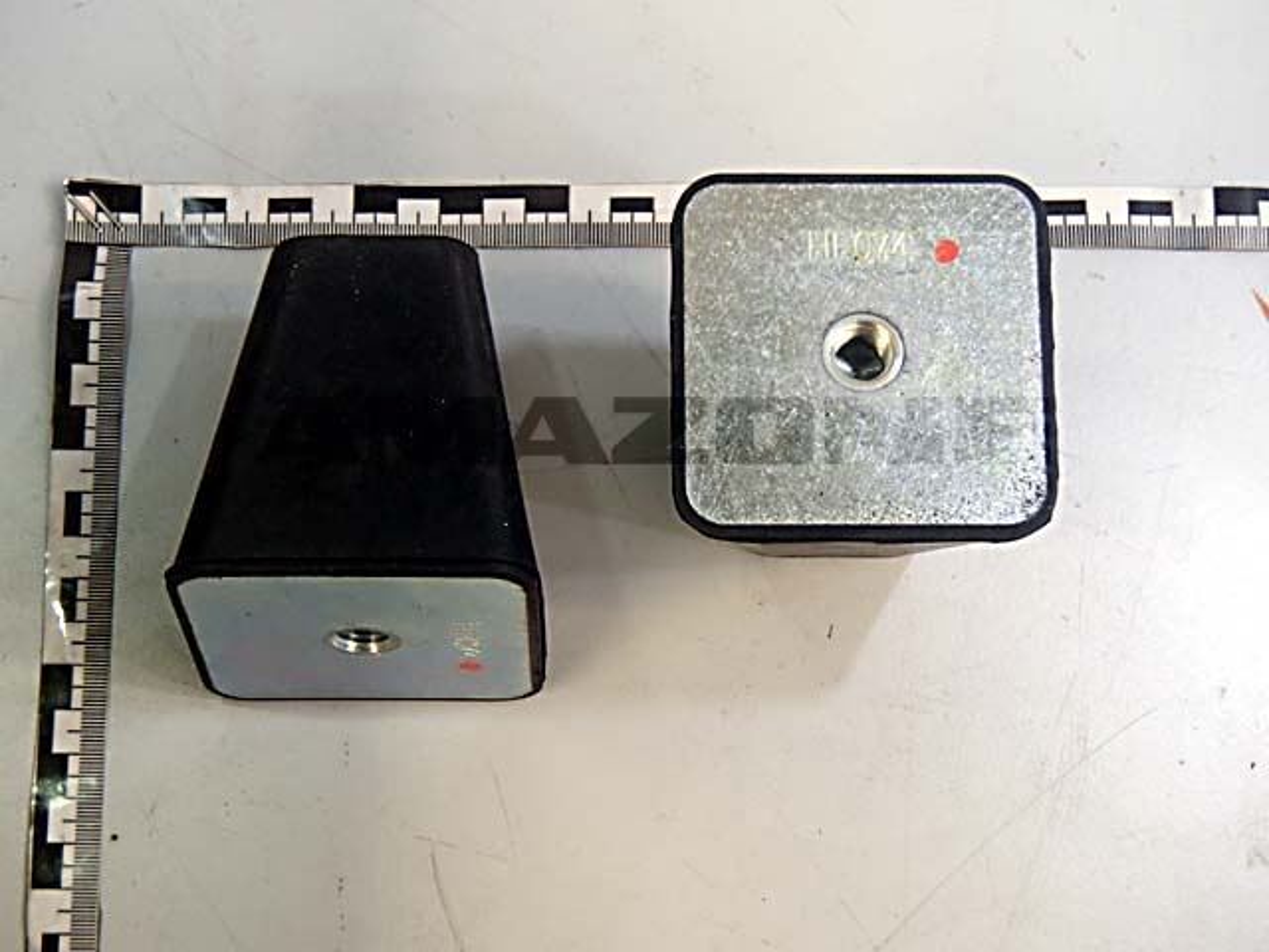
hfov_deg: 28.6
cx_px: 634
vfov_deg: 21.6
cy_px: 476
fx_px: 2493
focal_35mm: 68
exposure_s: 1/10
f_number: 5.5
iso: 400
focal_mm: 12.26
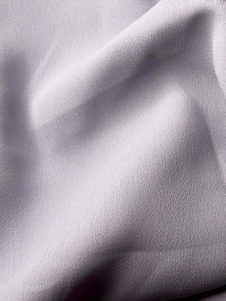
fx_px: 800
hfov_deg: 15.9
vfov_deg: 20.8
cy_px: 22
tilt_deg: -61.2
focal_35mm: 92
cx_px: 205
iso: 50
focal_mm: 6.86
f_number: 1.78
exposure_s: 1/121
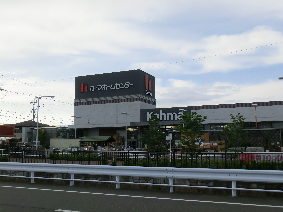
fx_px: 360
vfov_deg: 32.9
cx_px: 142
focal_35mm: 44
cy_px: 106
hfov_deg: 42.9
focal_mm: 7.87
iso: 80
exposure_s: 1/800
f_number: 4.2
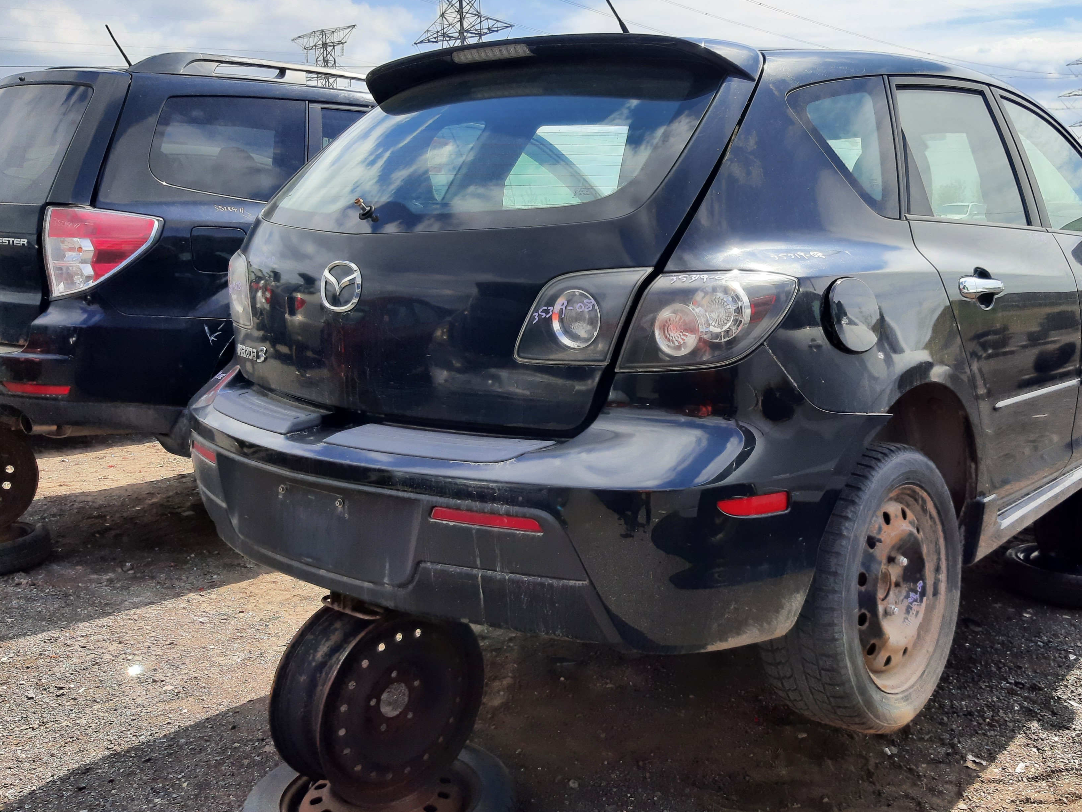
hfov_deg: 56.3
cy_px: 386
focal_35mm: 32
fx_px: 1000
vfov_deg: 44.2
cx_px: 660
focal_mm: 3.92
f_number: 1.7
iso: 40
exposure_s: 1/1449
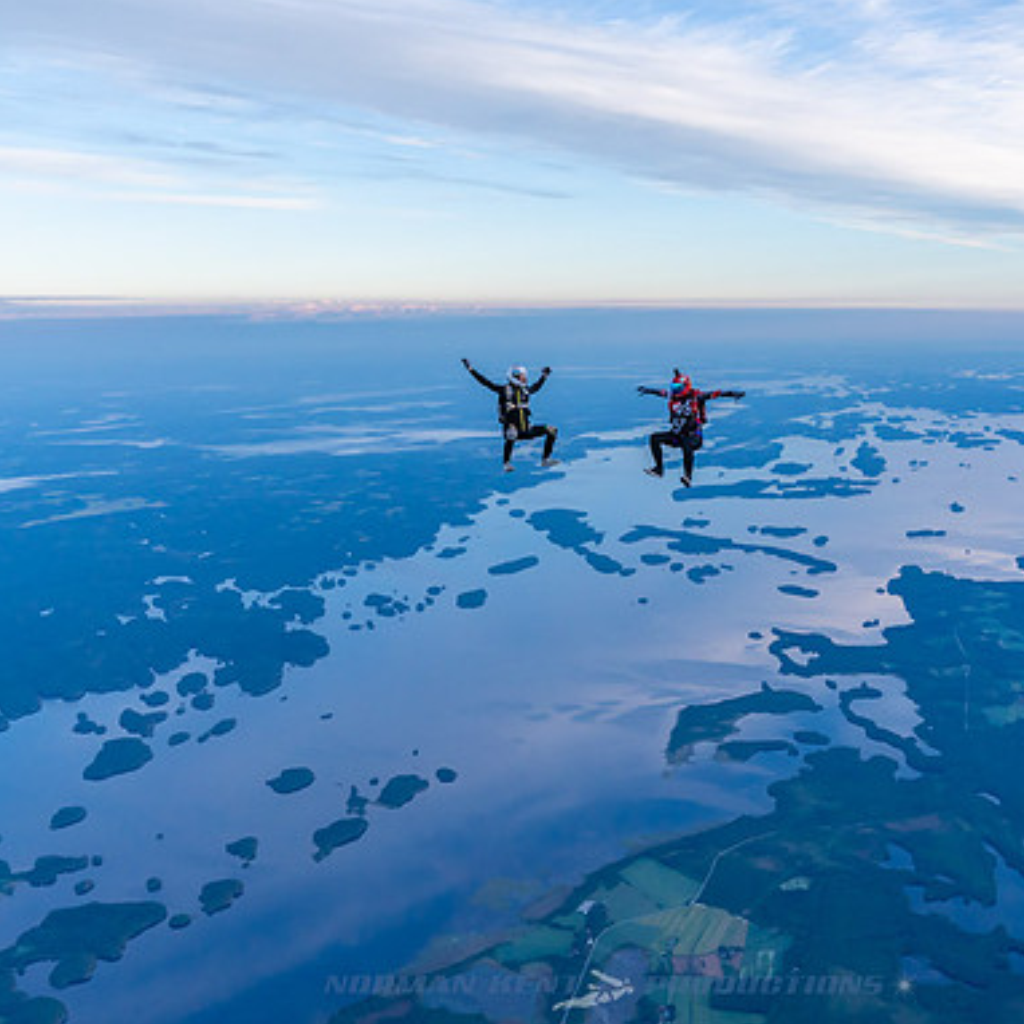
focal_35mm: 44
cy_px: 518
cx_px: 597
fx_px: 1473
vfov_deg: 38.3
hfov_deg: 38.2
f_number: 5
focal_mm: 30
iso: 1000
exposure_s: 1/2000
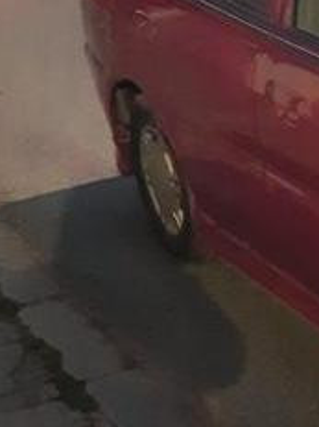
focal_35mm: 94
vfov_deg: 20.8
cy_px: 136
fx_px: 1156
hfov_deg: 13.9
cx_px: 586
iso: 1000
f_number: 2
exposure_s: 1/14
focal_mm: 4.6
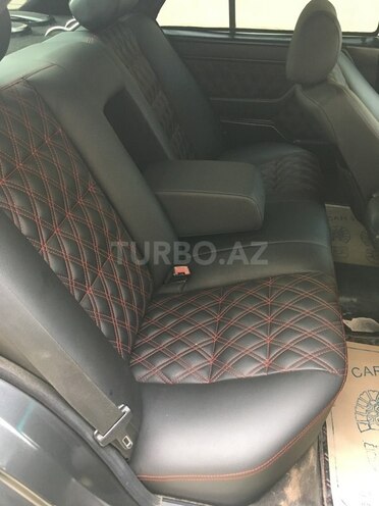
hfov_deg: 48.2
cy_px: 253
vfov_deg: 61.7
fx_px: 423
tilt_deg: -36.5
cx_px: 190
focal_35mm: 29
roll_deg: +1.2
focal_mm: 4.15
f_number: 2.2
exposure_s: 1/33
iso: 160
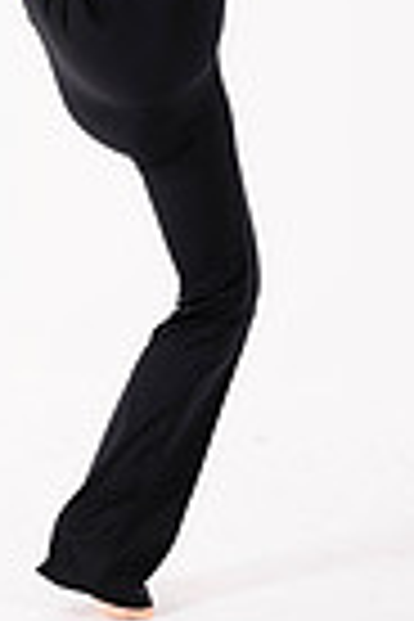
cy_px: -99
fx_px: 2863
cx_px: 34
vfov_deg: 12.1
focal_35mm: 166
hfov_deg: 8.2
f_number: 8
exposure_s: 1/200
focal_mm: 51
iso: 200
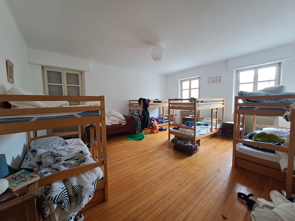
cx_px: 148
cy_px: 110
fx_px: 111
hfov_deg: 106.2
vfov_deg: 89.9
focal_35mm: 13
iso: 100
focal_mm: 1.42
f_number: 2.2
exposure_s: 1/50
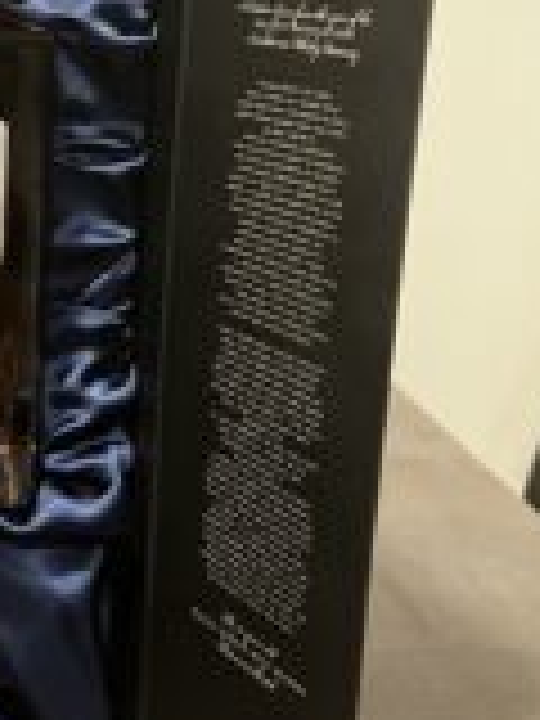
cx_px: -27
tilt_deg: -13.8
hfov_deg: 21.6
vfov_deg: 29.6
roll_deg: -1.9
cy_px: 248
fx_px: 1352
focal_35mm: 65
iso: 500
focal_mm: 5.7
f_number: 1.5
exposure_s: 1/50
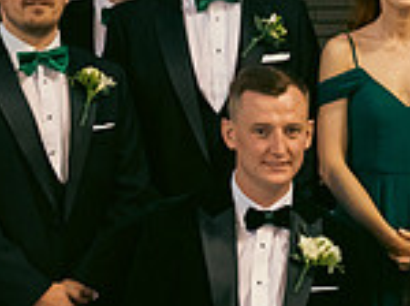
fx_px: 1407
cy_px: 242
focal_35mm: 119
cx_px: 405
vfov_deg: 12.4
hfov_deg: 16.3
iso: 1000
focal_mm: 32
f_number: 3.5
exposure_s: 1/160
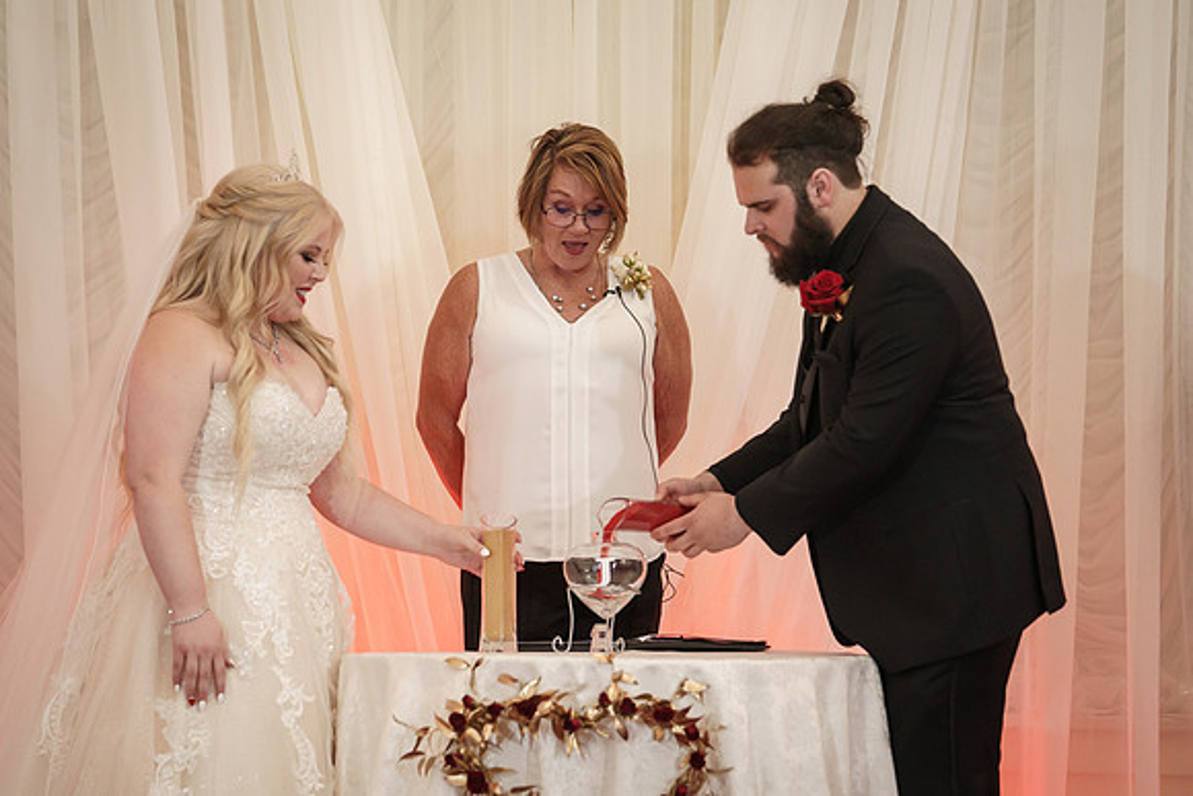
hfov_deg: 13.2
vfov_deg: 8.8
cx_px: 583
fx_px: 5166
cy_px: 398
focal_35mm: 156
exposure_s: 1/100
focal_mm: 150
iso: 2000
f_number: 4
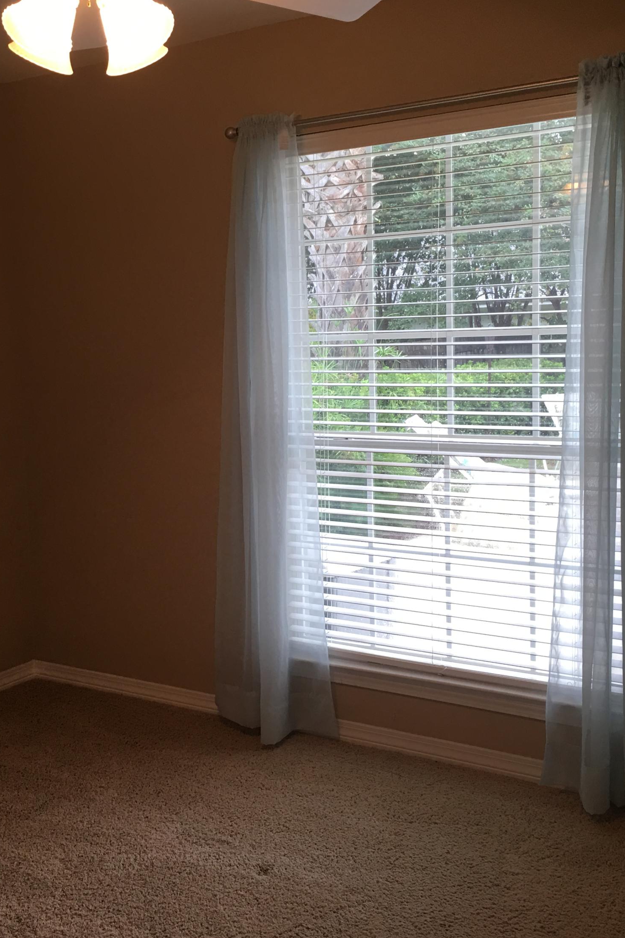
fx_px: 1068
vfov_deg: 47.4
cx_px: 245
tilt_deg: -5.5
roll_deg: +1.1
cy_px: 463
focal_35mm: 41
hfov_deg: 32.5
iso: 25
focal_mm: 4.15
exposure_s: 1/30
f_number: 2.2
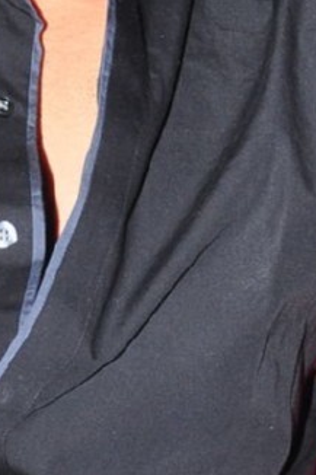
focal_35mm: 402
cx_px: 102
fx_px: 5298
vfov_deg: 5.1
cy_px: 279
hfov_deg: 3.4
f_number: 8
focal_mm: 58
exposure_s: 1/125
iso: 400
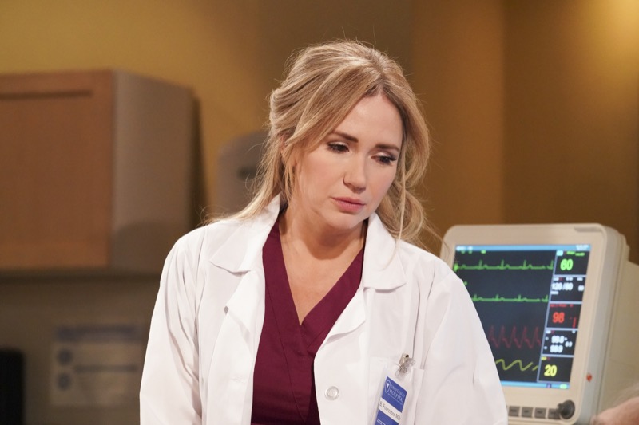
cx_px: 320
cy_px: 212
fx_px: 2680
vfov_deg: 9.1
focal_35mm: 151
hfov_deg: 13.6
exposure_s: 1/200
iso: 12800
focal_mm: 151
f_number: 6.3
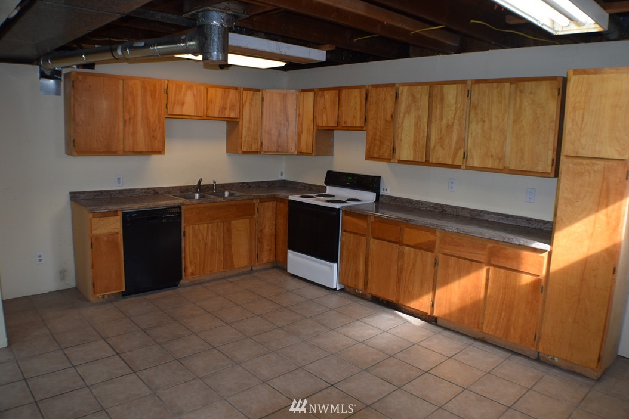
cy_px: 213
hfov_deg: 55.8
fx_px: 594
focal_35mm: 34
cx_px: 323
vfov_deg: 38.9
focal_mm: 22
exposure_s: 1/100
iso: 800
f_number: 5
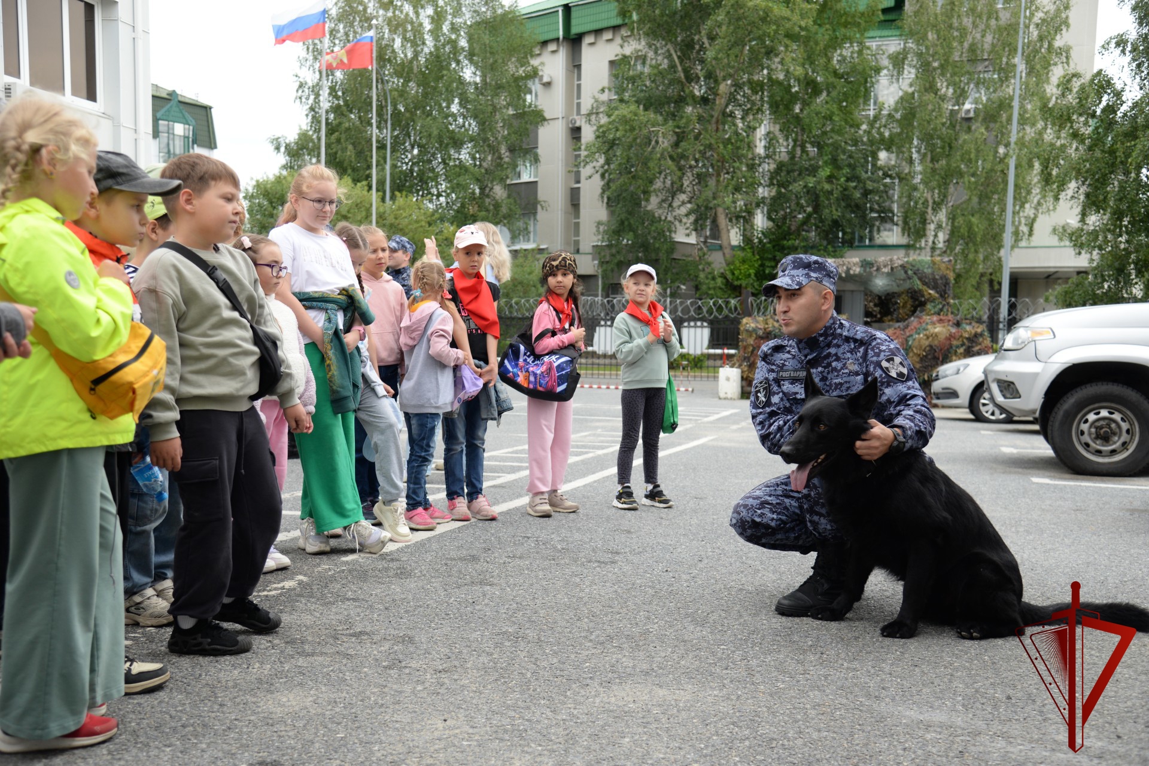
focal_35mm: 38
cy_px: 383
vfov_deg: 35.1
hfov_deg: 50.7
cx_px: 574
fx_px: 1213
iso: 400
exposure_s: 1/500
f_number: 4.5
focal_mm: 38
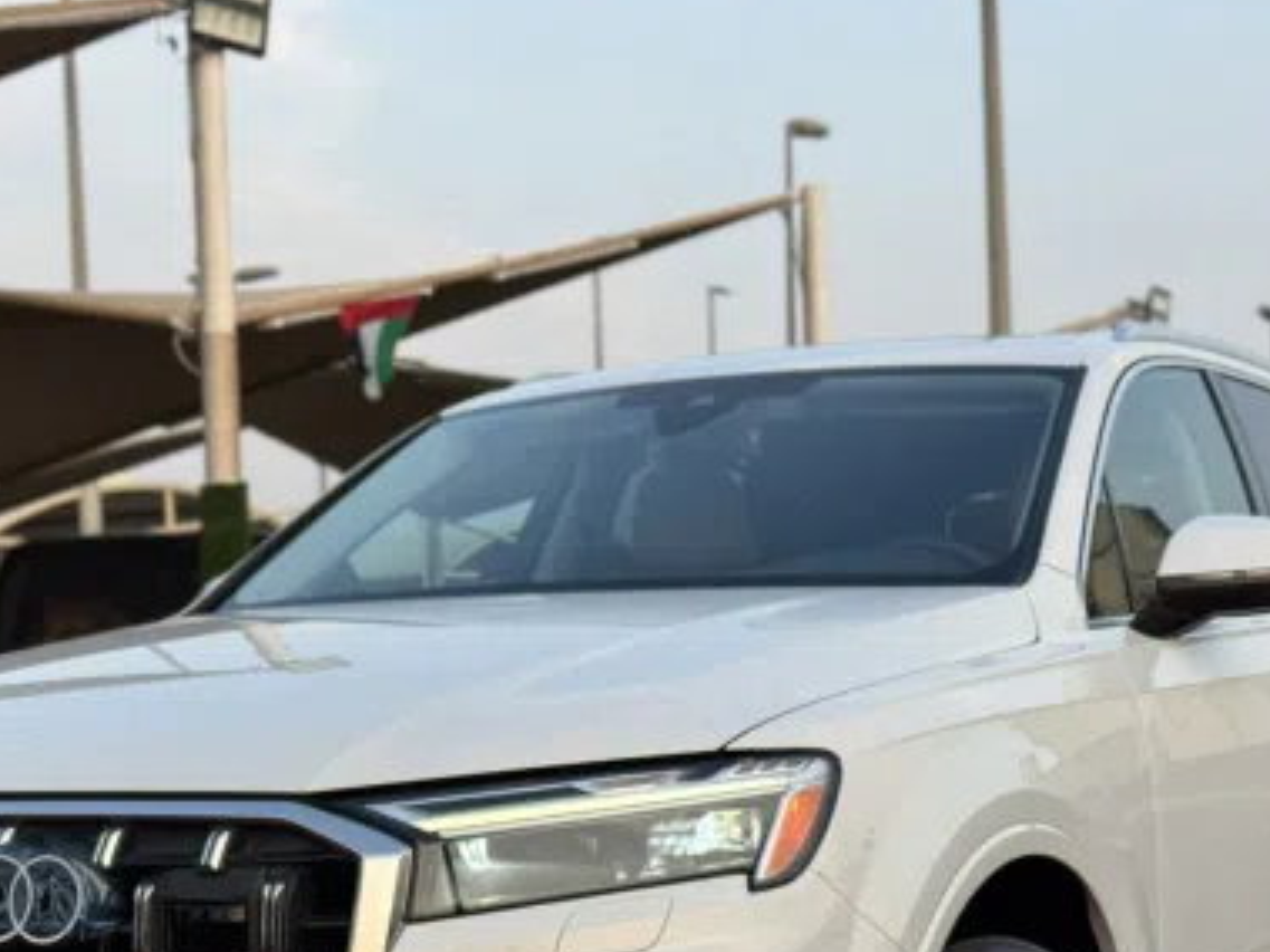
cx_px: 580
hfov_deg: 24.1
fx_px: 2971
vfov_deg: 18.1
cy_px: 704
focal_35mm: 81
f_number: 1.78
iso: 64
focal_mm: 6.76
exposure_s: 1/980
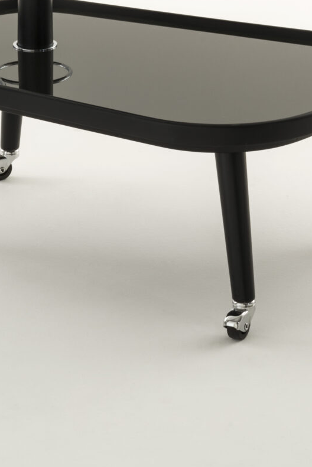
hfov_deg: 7.7
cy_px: -277
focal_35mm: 178
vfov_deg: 11.0
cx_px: 148
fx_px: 2312
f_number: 16
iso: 100
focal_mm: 55
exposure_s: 1/1.25
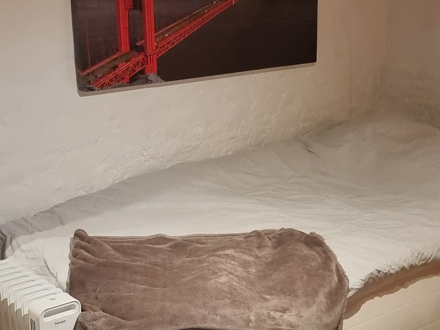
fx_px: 890
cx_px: 289
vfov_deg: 21.0
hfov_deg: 27.6
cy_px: 200
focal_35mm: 70
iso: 250
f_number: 1.8
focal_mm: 6.7
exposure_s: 1/40
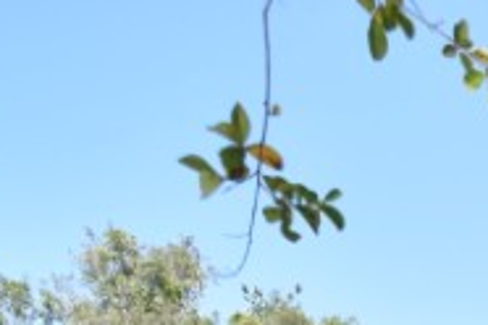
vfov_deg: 17.6
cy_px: 624
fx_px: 786
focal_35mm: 58
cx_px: 703
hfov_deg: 26.5
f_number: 3.5
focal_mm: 10
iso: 800
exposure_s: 1/3000
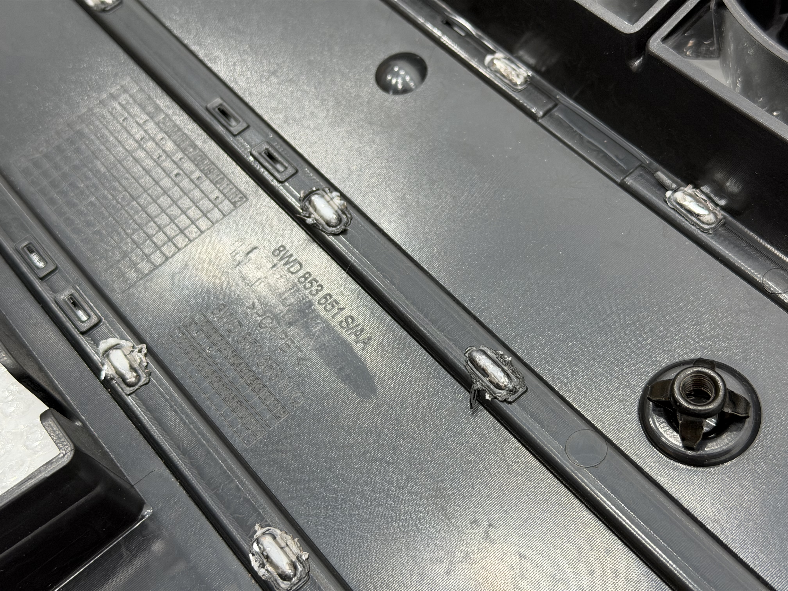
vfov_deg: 30.3
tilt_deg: -57.4
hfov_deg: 39.7
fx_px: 1093
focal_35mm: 48
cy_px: 296
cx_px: 394
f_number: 1.78
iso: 100
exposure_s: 1/100
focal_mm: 6.76
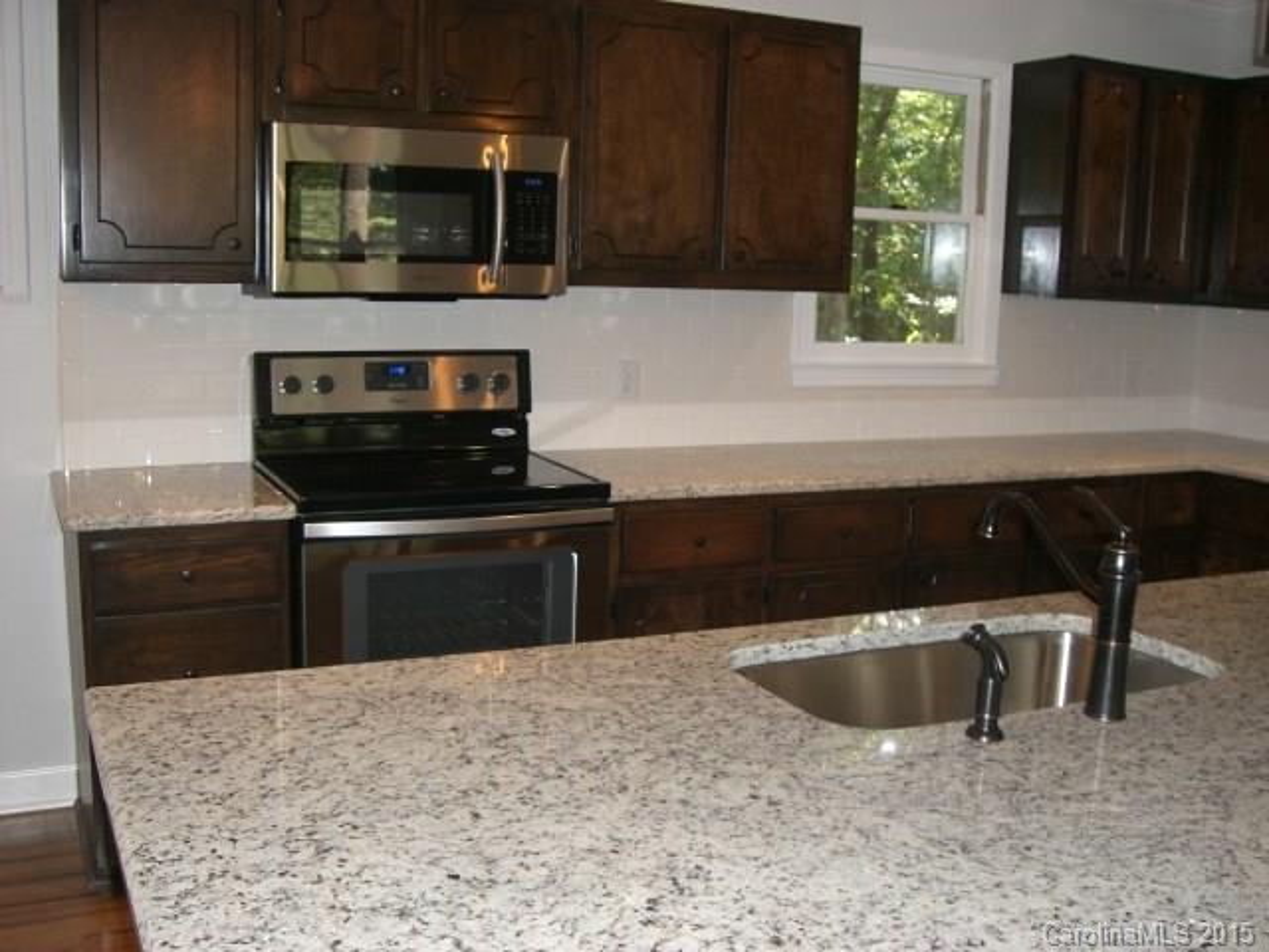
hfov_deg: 49.0
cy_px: 476
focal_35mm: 38
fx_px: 1393
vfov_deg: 37.7
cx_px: 634
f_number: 2.7
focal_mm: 6.2
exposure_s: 1/60
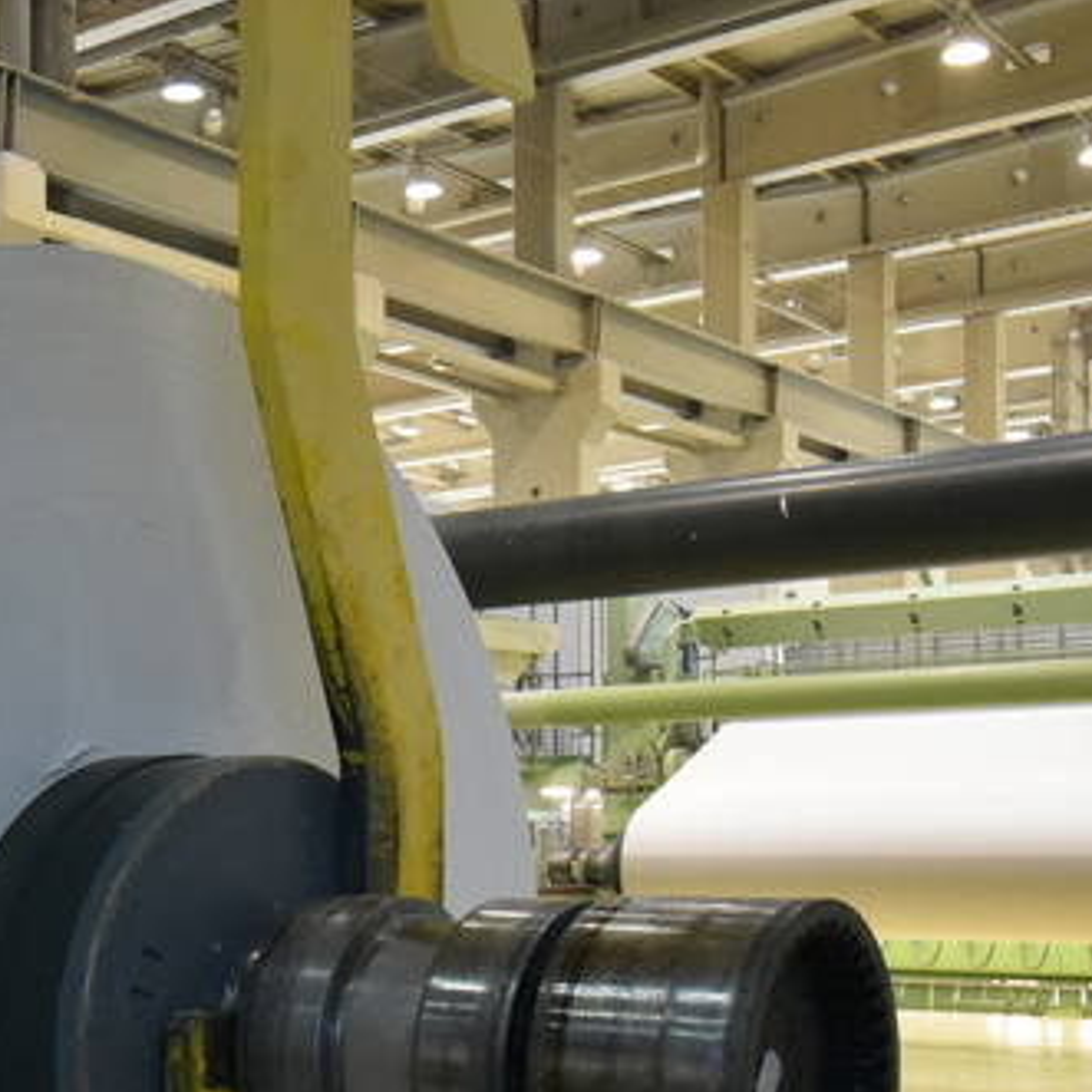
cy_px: 869
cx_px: 152
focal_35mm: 58
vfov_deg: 28.9
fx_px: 2070
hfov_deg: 28.6
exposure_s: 1/80
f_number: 5.6
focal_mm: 18
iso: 3200
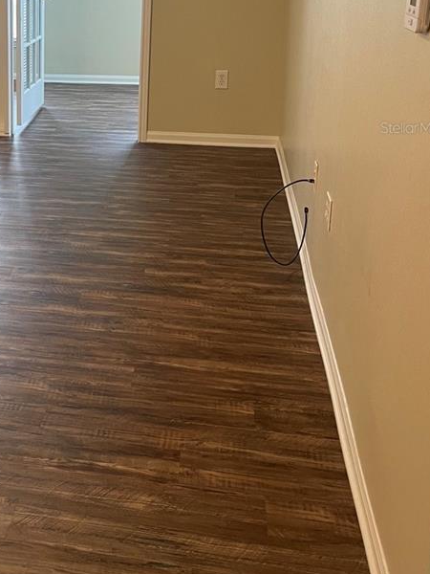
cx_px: 18
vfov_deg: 37.0
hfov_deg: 27.7
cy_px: 127
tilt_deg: -14.2
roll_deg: +1.1
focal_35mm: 50
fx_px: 828
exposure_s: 1/60
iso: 100
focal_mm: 5.1
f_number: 1.6
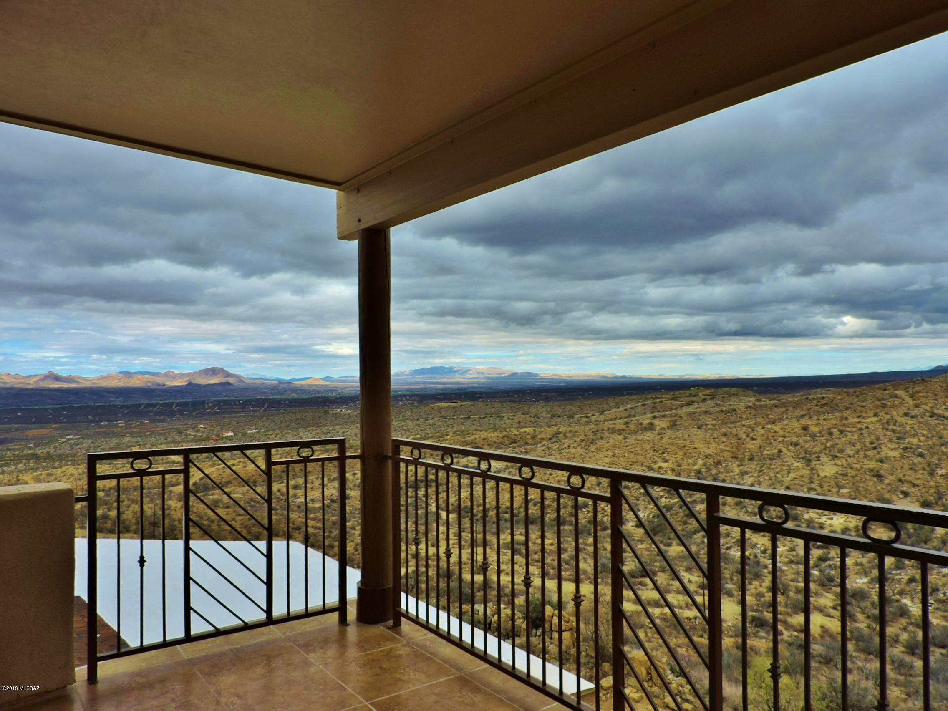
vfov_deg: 56.8
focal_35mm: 24
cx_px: 474
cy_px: 356
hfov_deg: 71.6
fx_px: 657
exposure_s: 1/1250
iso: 100
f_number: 3
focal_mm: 4.3
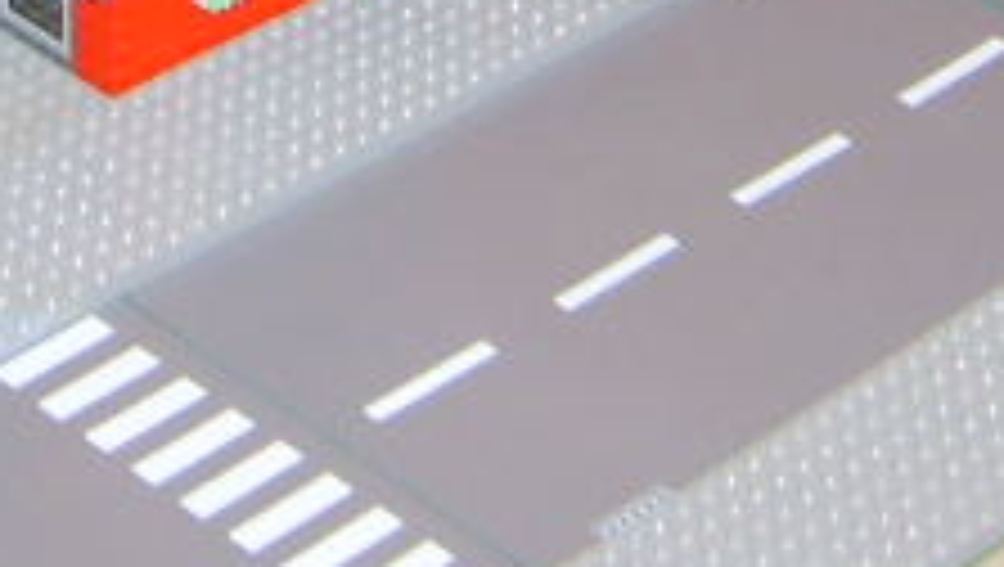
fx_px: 4664
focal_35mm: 175
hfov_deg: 12.1
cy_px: -819
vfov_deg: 6.6
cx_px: -27
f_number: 2.8
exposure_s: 1/45
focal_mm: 5.8
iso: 100
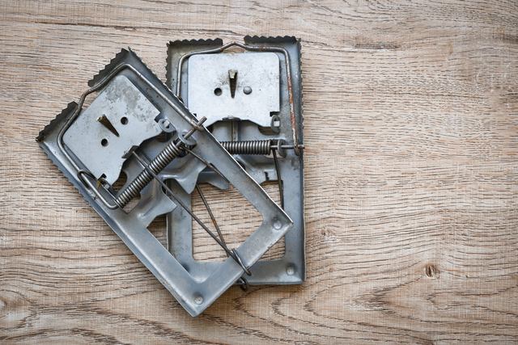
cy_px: 172
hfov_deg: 19.5
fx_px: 1511
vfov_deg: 13.0
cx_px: 259
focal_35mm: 105
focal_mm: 105
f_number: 9
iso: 500
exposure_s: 1/320
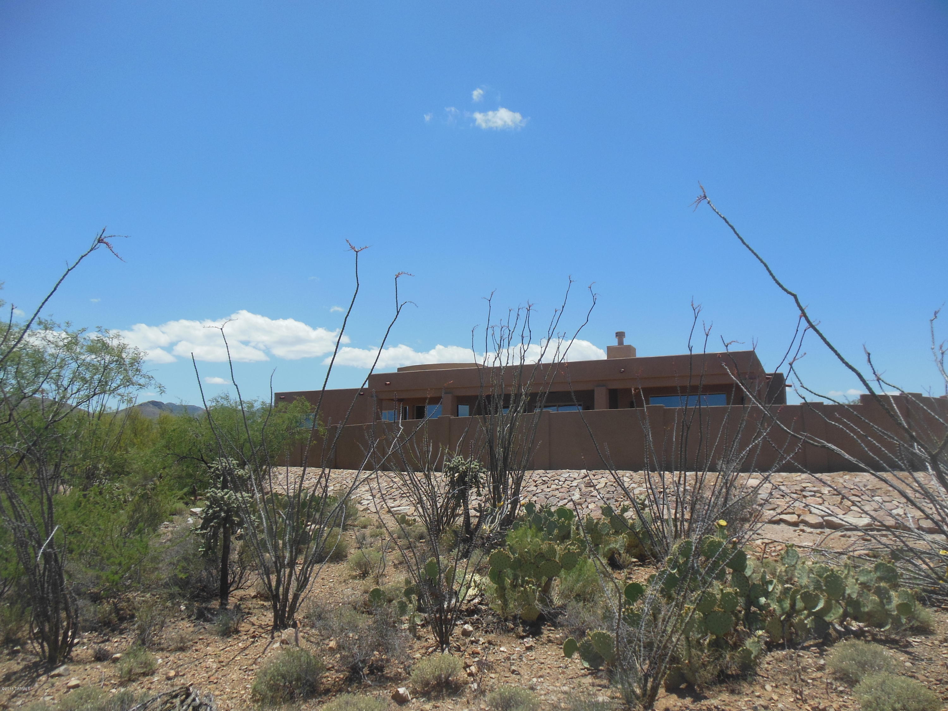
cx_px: 474
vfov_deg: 54.9
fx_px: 685
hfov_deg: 69.4
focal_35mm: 25
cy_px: 356
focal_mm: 4.5
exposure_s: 1/500
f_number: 6.4
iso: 125
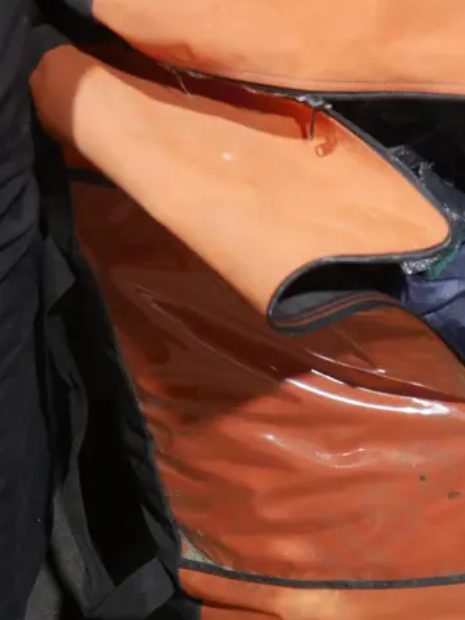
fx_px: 1469
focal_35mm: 82
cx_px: 473
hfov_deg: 17.5
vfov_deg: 23.8
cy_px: 402
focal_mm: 19
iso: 500
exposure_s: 1/60
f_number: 4.1
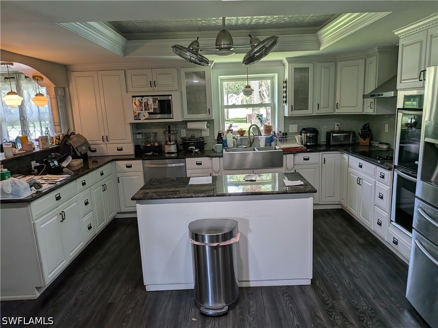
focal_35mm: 24
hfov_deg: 71.6
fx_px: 304
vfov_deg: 56.8
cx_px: 219
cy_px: 164
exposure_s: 1/120
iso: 49
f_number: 1.7
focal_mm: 4.53
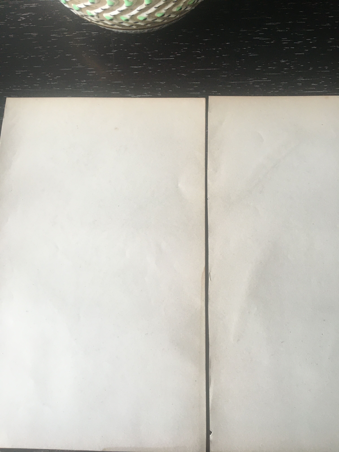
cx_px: 170
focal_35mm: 29
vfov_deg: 61.7
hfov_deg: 48.2
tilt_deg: -76.3
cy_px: 226
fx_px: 379
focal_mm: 4.15
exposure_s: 1/33
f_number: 2.2
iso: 50
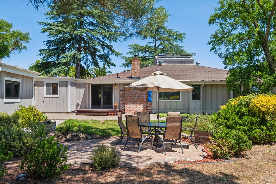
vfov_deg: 42.3
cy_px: 92
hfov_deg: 60.3
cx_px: 138
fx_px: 238
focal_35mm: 31
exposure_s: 1/60
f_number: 20
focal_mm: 31
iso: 320
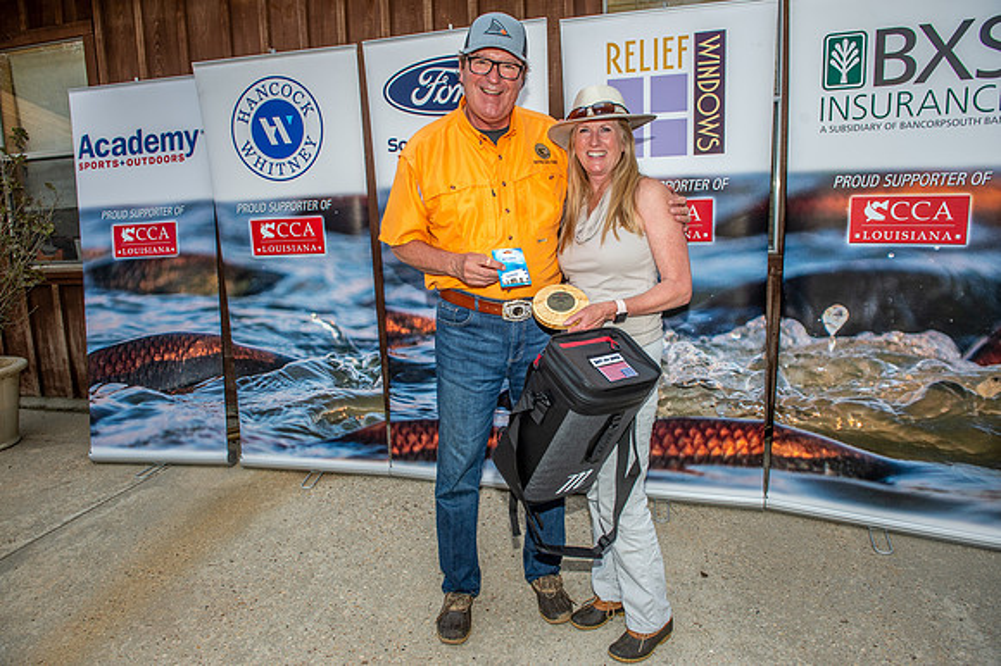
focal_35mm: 24
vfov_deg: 53.1
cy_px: 333
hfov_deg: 73.8
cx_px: 500
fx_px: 667
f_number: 6.3
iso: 160
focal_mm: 24
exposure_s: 1/200
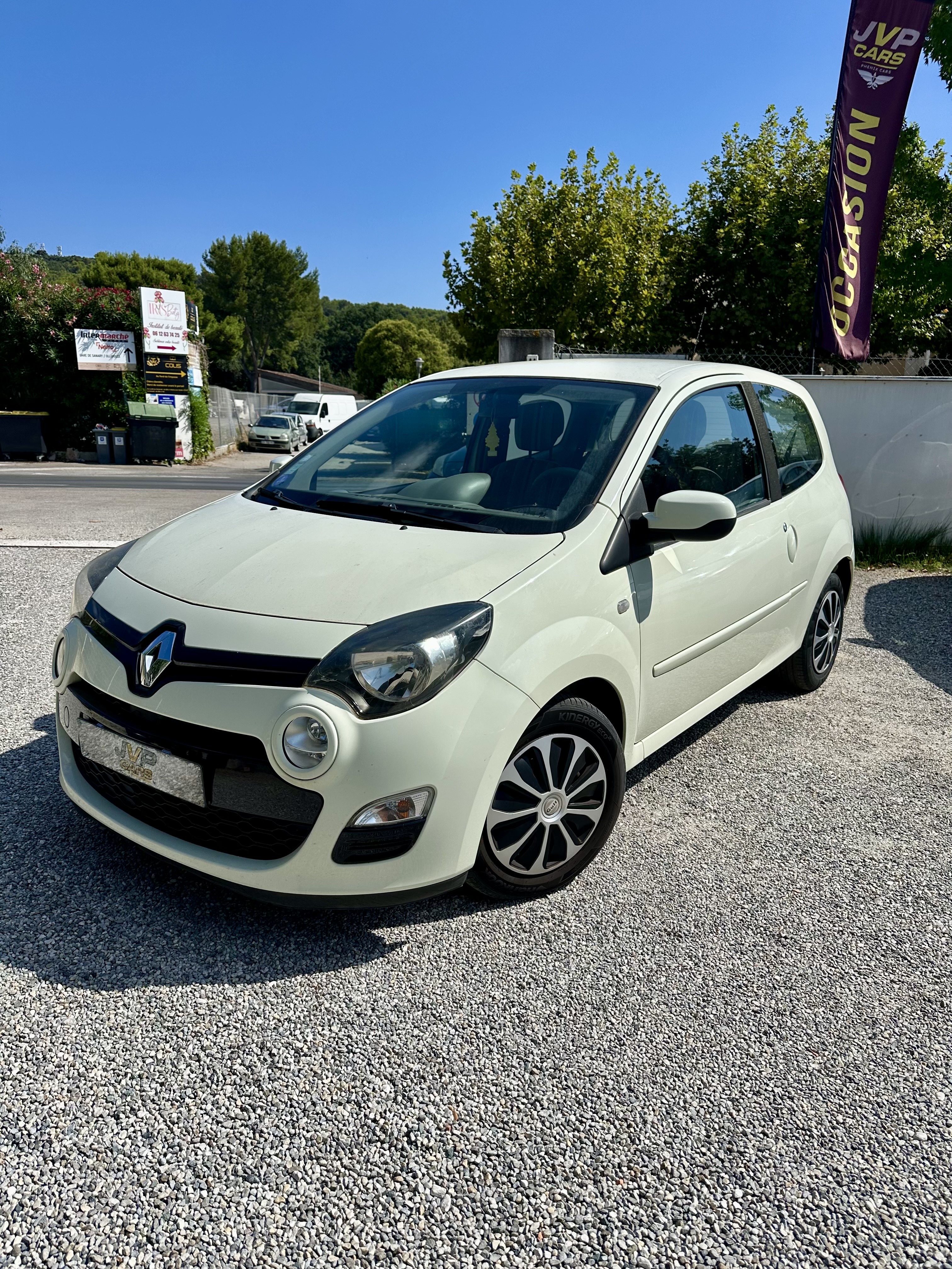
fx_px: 880
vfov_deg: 71.6
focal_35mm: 24
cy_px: 634
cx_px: 476
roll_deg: -1.0
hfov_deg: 56.8
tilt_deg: -14.0
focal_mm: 6.86
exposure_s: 1/8197
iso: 80
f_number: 1.78
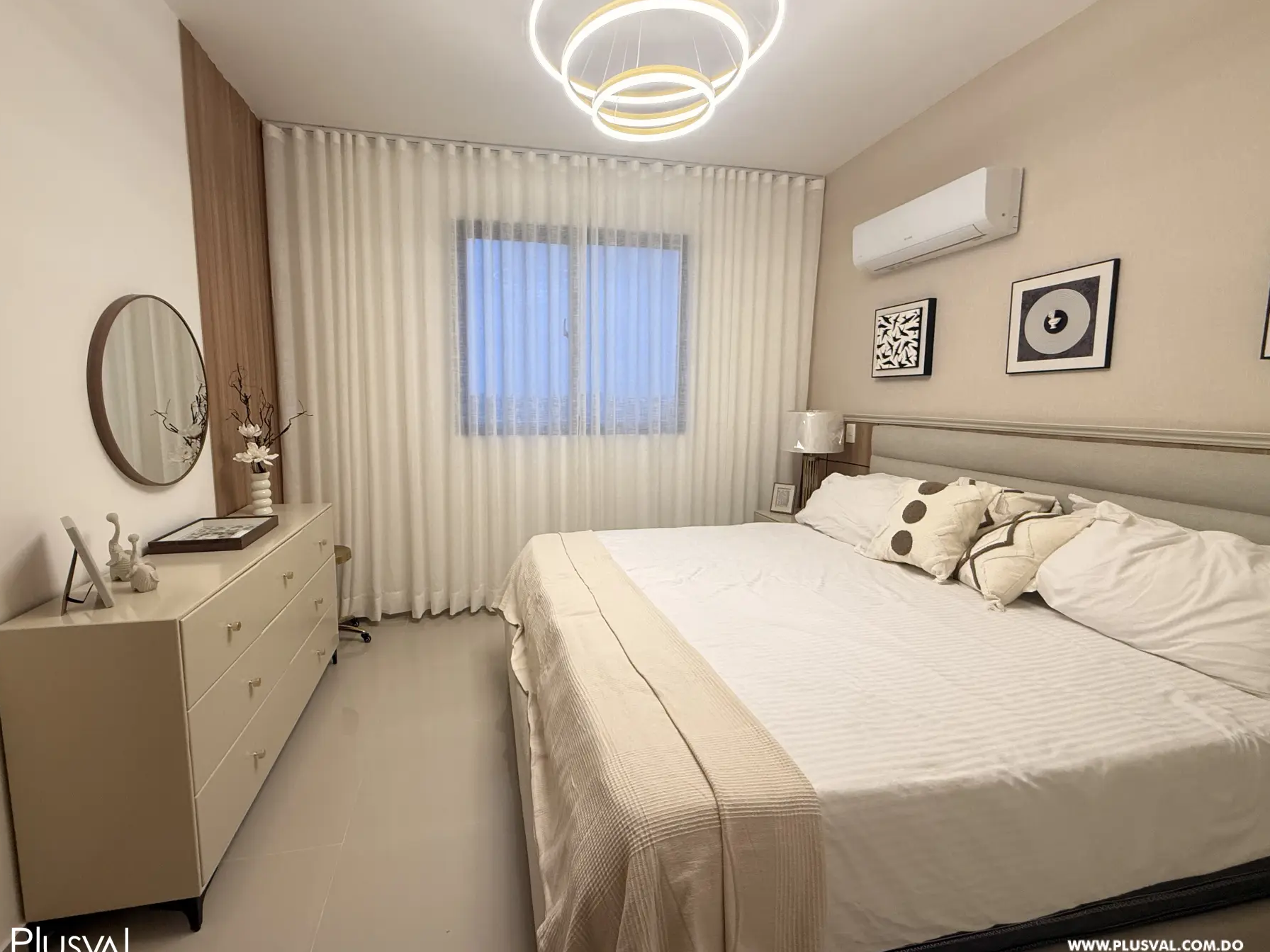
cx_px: 590
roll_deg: -0.4
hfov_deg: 98.0
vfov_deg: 81.7
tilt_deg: -6.9
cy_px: 465
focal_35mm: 15
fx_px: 550
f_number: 2.2
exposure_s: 1/120
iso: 250
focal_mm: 2.22
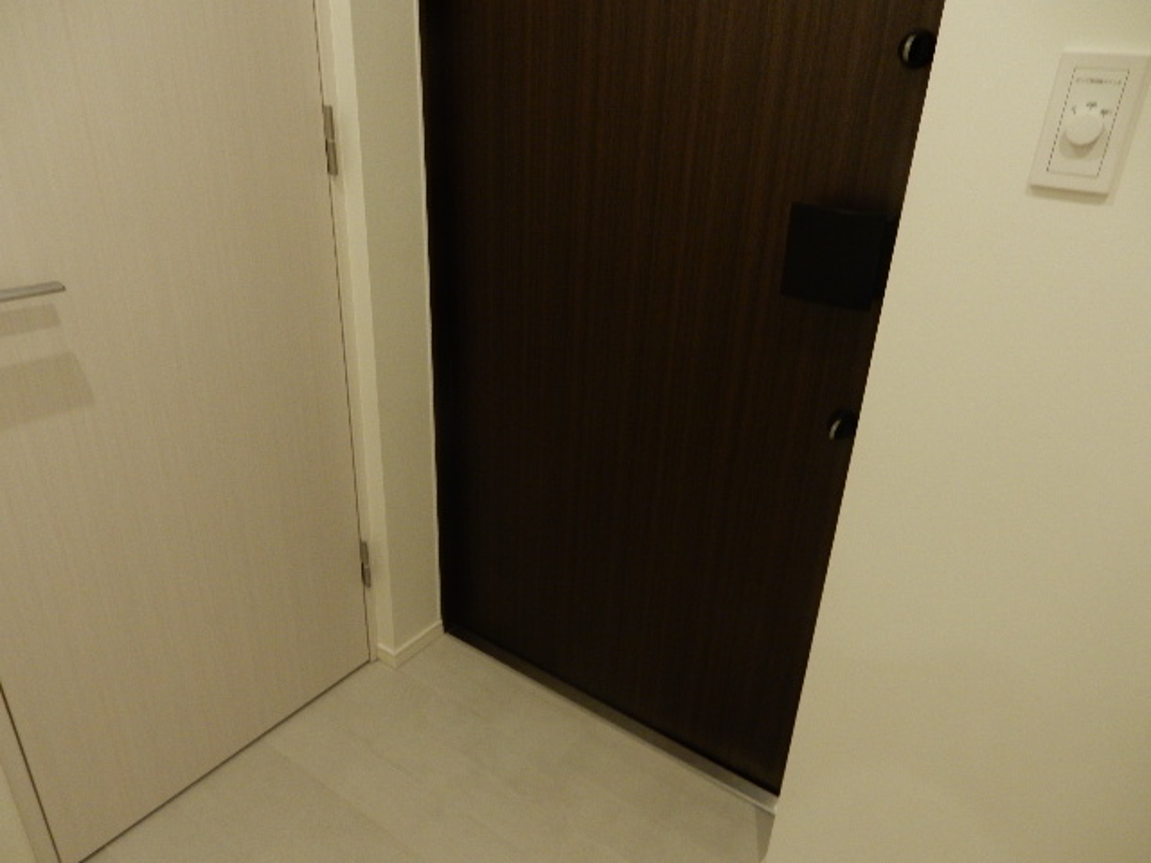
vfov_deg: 54.9
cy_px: 432
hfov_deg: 69.4
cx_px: 576
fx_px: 831
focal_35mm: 25
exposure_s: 1/30
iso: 280
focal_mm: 4.5
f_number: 3.7
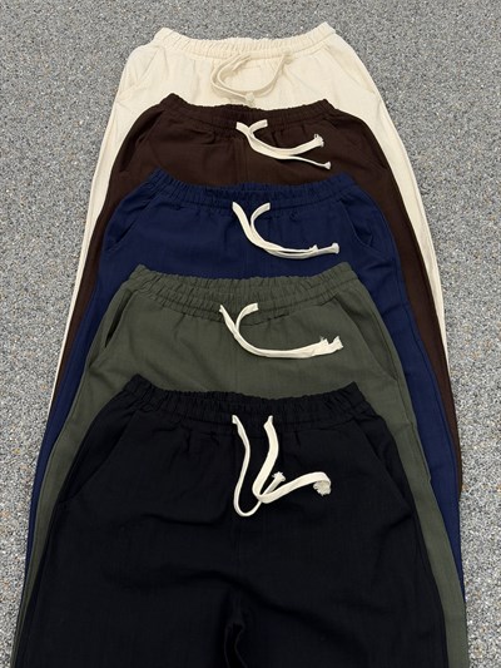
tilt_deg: -56.2
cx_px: 250
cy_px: 334
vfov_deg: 39.6
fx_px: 926
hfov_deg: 30.3
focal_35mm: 48
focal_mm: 6.76
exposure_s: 1/100
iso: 50
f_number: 1.78
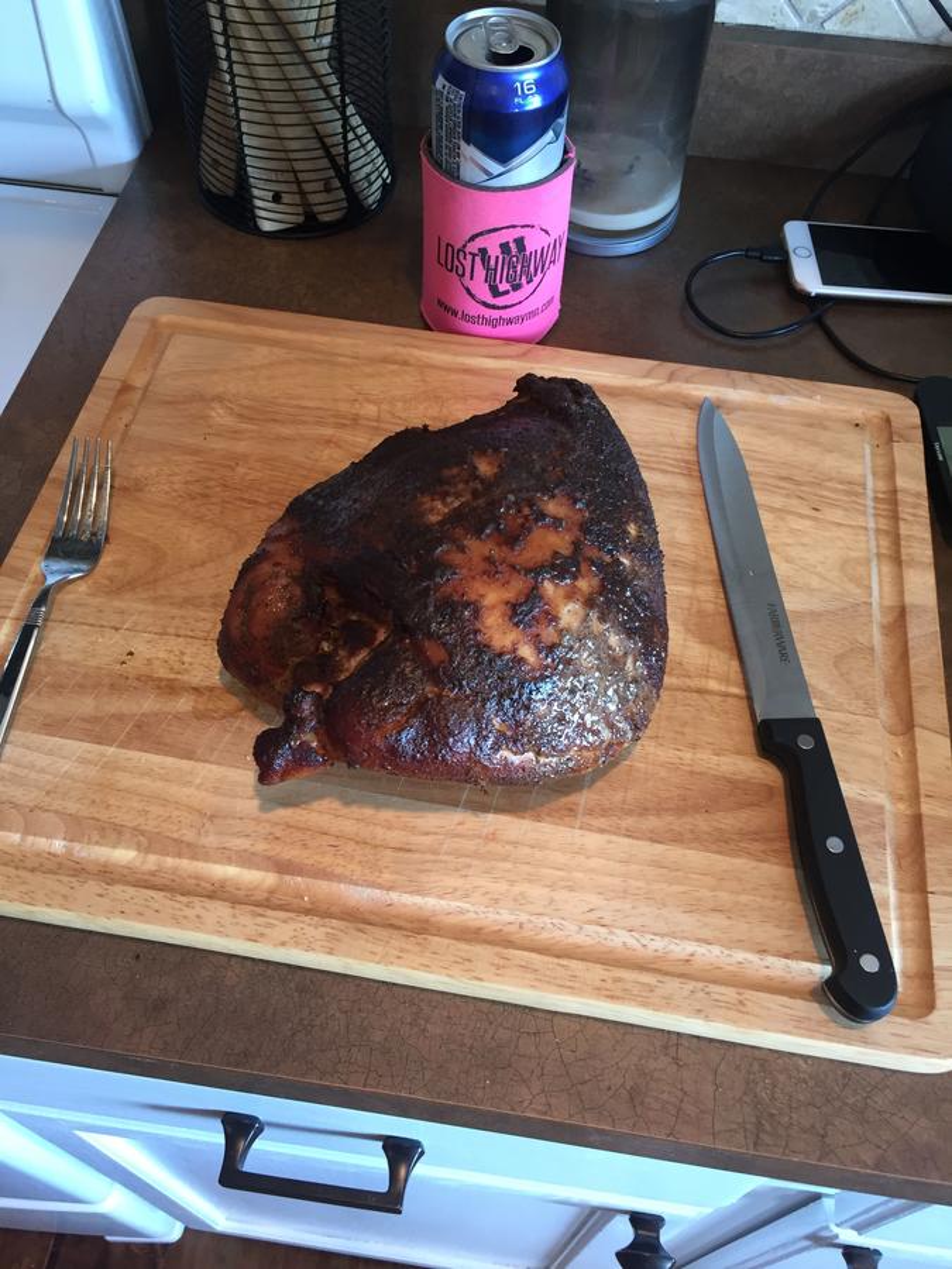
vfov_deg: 61.7
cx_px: 476
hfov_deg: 48.2
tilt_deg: -56.4
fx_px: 1063
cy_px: 634
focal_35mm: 29
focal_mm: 4.15
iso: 100
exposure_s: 1/30
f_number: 2.2
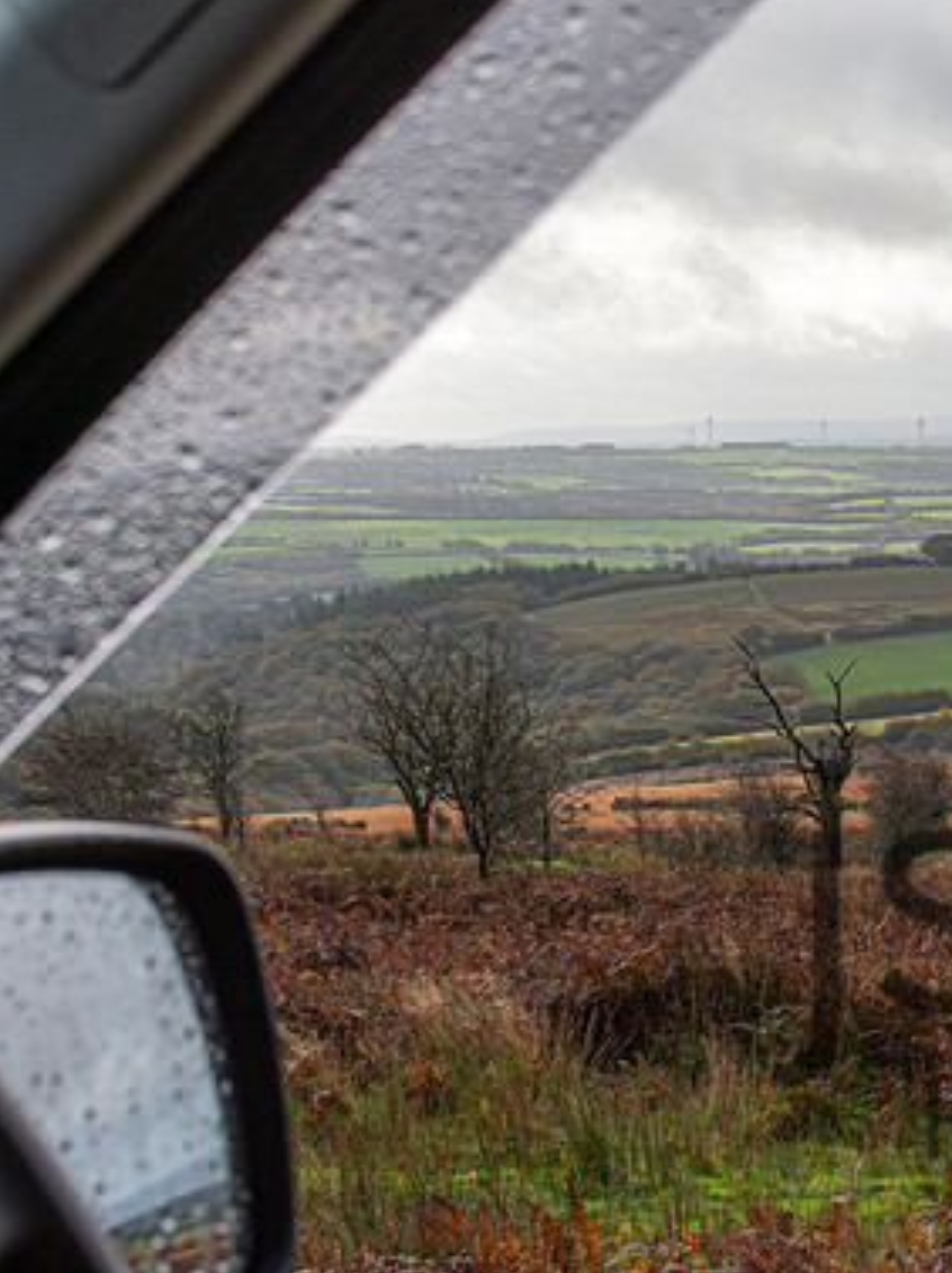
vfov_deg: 16.0
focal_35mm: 123
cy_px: 631
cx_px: 891
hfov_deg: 11.9
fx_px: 4518
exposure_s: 1/160
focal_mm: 80
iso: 640
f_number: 20
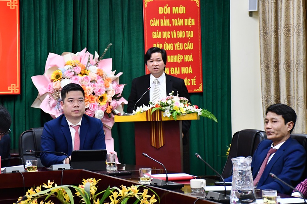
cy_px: 83
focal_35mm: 117
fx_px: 997
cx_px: 115
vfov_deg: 11.7
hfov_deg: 17.5
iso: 3200
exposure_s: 1/125
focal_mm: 62
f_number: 5
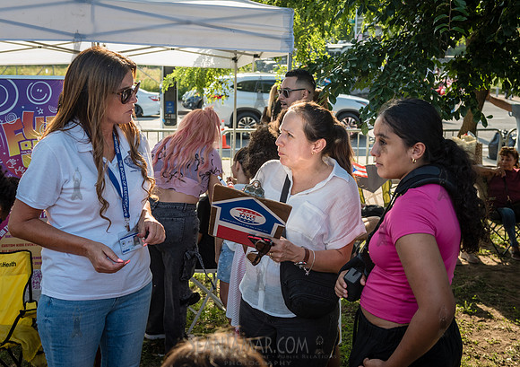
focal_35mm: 42
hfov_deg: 45.6
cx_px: 275
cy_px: 171
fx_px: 619
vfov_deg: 33.0
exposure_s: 1/1250
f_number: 4
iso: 500
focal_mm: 38
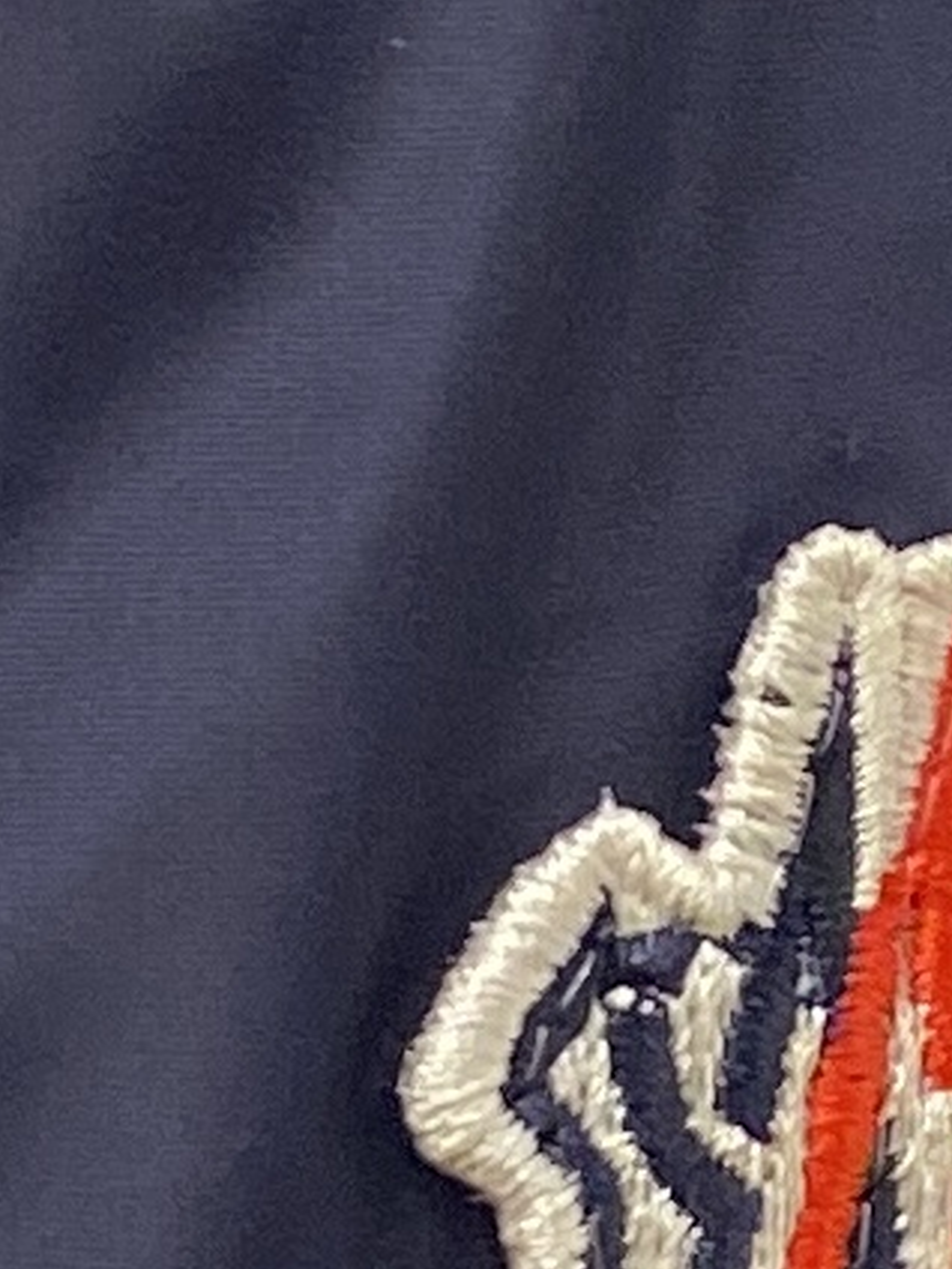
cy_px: 1459
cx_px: 747
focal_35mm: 78
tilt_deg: -16.7
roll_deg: -8.2
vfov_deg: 23.2
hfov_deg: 18.7
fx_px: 2860
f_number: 1.8
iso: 125
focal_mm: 4.25
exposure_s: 1/100
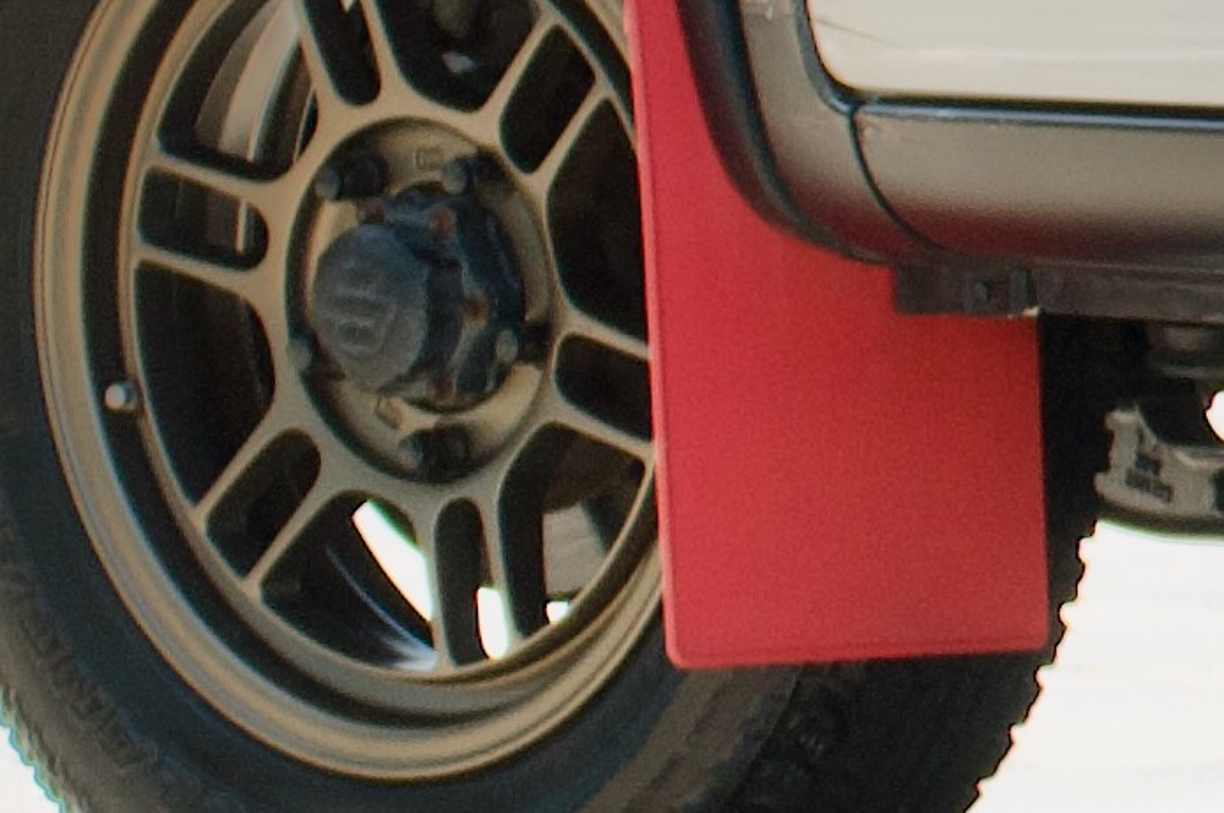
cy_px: -903
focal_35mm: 649
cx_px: 3307
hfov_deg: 3.1
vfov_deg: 2.1
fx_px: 22040
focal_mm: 70
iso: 200
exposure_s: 1/500
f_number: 4
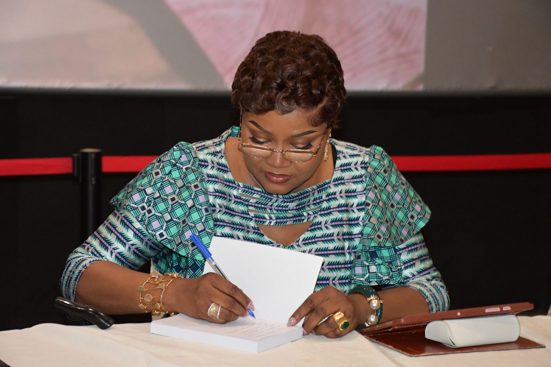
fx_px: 1285
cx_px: 276
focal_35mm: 84
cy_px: 184
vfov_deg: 16.3
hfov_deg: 24.2
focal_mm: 56
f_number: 4.8
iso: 4000
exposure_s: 1/60
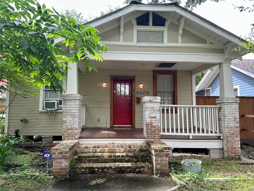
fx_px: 176
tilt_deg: +4.9
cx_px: 127
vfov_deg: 56.8
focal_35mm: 24
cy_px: 96
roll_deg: +1.4
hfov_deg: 71.6
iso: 80
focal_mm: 6.86
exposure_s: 1/282
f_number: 1.78
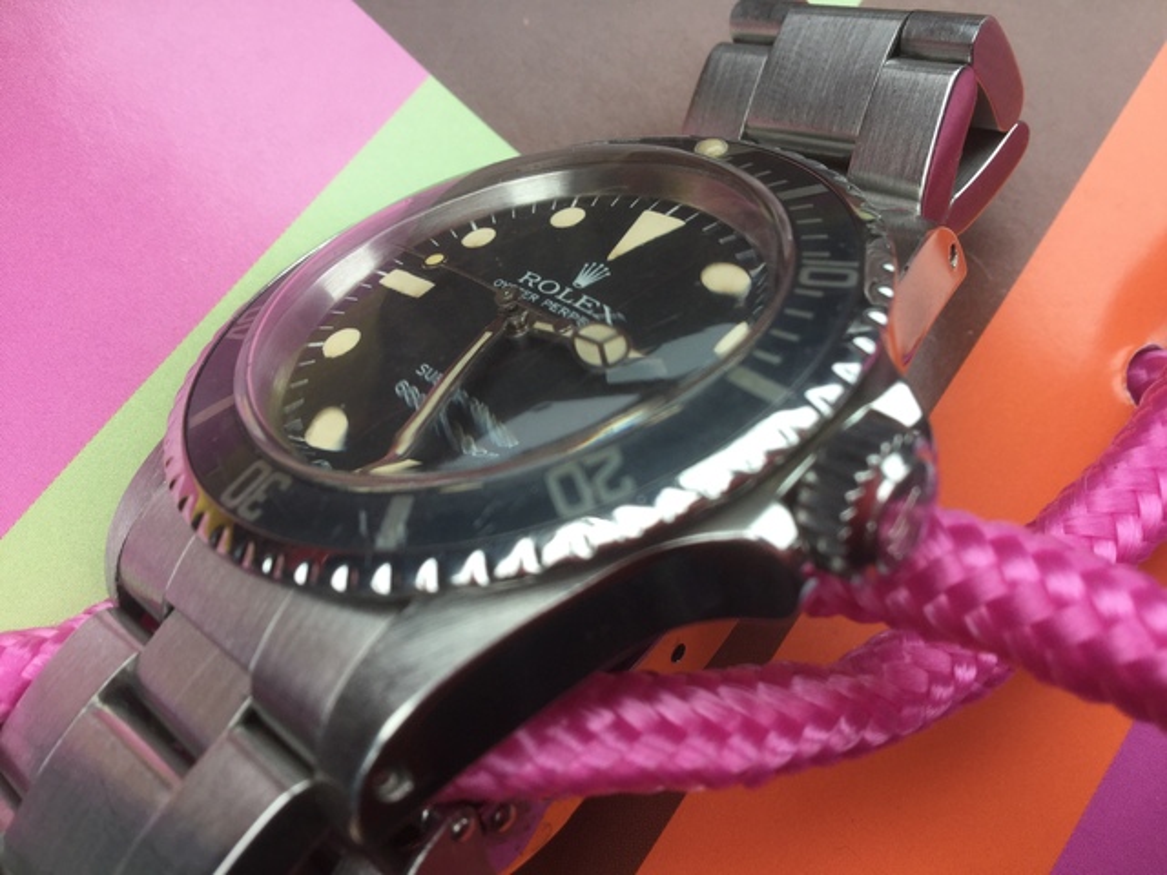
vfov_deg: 45.4
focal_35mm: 31
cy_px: 438
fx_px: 1045
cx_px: 584
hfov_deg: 58.4
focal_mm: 3.3
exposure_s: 1/50
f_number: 2.4
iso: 32
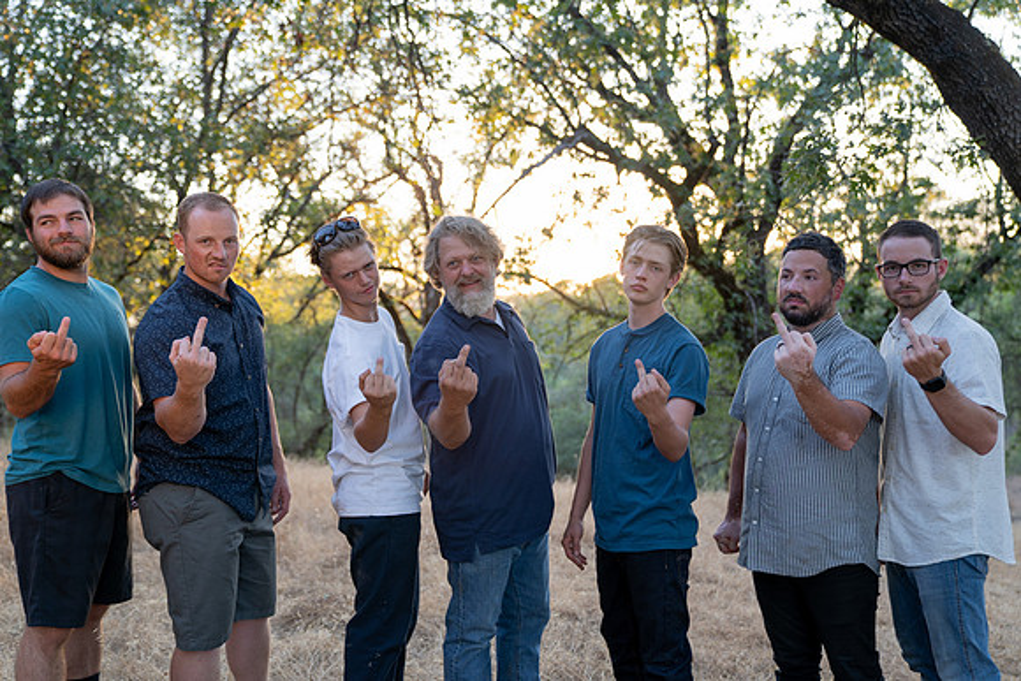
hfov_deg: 47.4
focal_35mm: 41
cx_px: 510
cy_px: 340
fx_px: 1163
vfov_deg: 32.6
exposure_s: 1/100
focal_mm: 41
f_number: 2.8
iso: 250
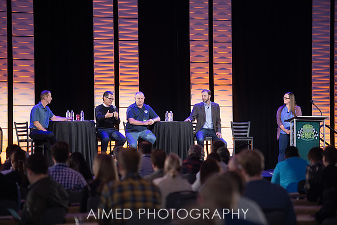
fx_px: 1467
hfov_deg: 13.1
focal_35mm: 157
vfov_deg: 8.8
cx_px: 170
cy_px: 112
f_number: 3.2
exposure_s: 1/250
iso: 500
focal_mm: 155
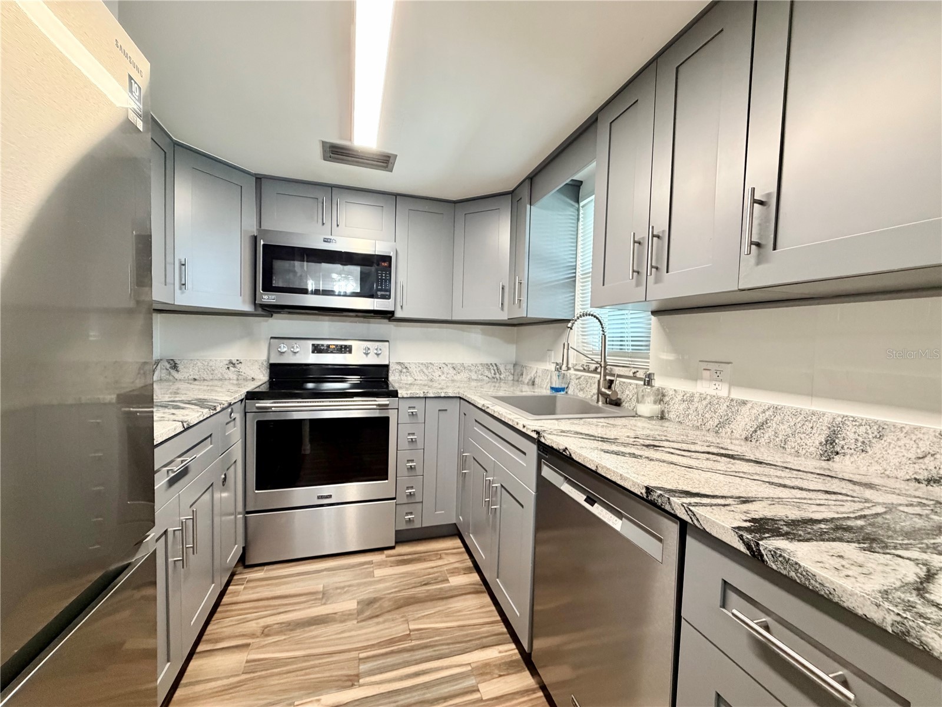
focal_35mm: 14
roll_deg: -2.3
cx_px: 471
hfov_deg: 102.1
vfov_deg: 85.7
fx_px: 381
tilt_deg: -1.6
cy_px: 354
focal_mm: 2.22
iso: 500
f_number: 2.2
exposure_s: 1/60
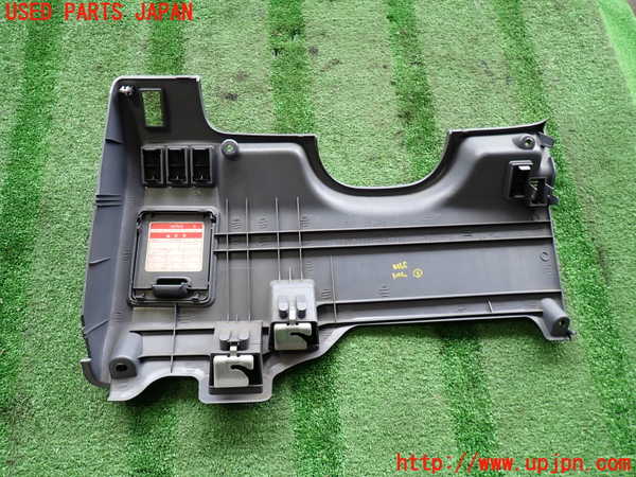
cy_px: 238
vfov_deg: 54.9
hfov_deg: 69.4
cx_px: 318
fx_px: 459
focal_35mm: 25
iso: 100
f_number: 2
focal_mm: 4.5
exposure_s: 1/60
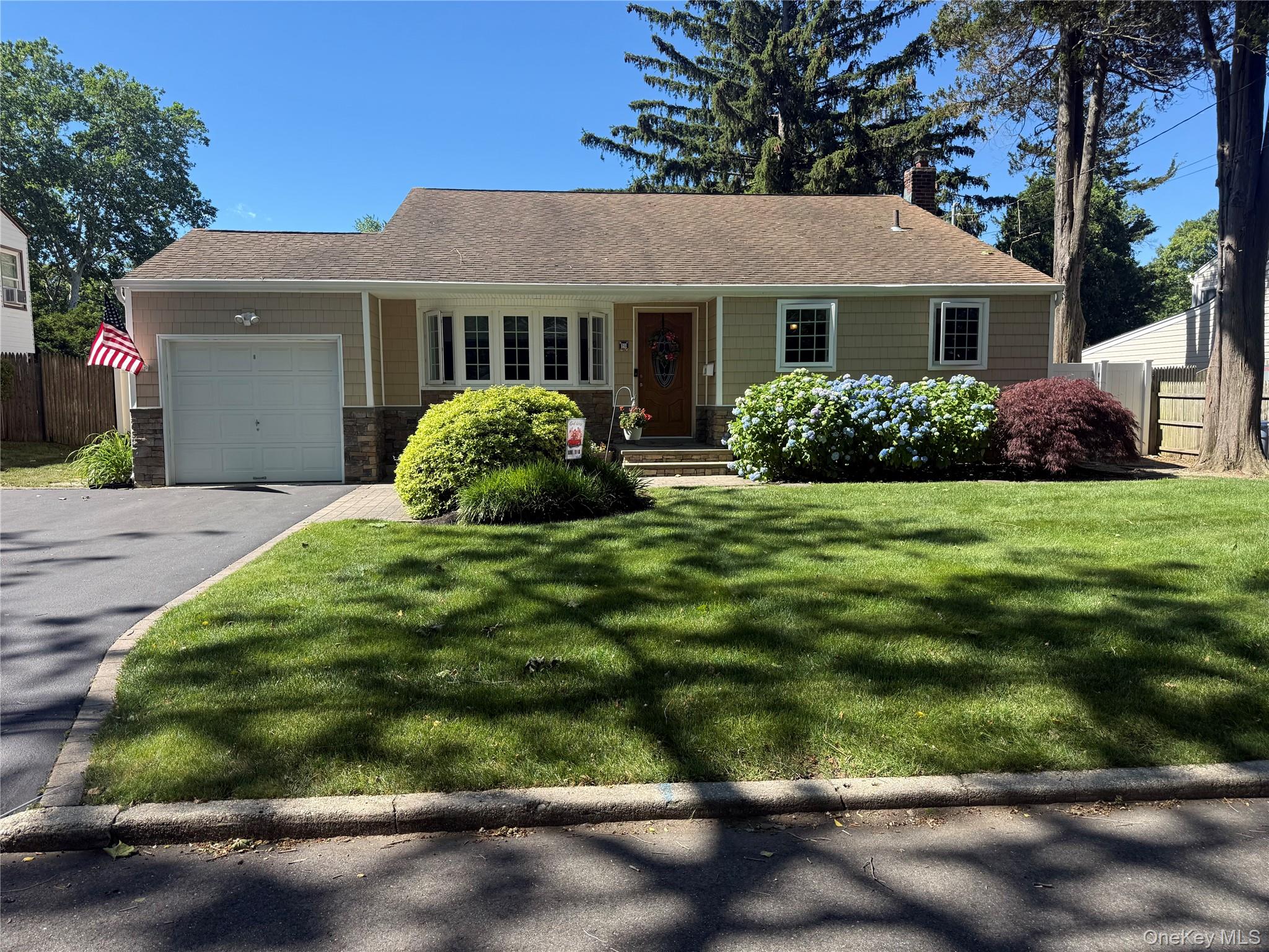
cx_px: 634
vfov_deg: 56.8
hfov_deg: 71.6
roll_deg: +0.6
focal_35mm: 24
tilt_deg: -4.1
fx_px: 880
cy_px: 476
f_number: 1.78
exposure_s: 1/1727
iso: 80
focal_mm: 6.76
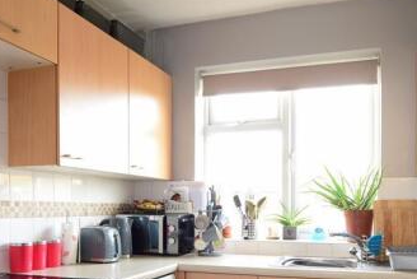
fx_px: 348
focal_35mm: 30
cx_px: 225
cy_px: 188
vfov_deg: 43.0
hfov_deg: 61.8
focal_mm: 10
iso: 400
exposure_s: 1/10
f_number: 8
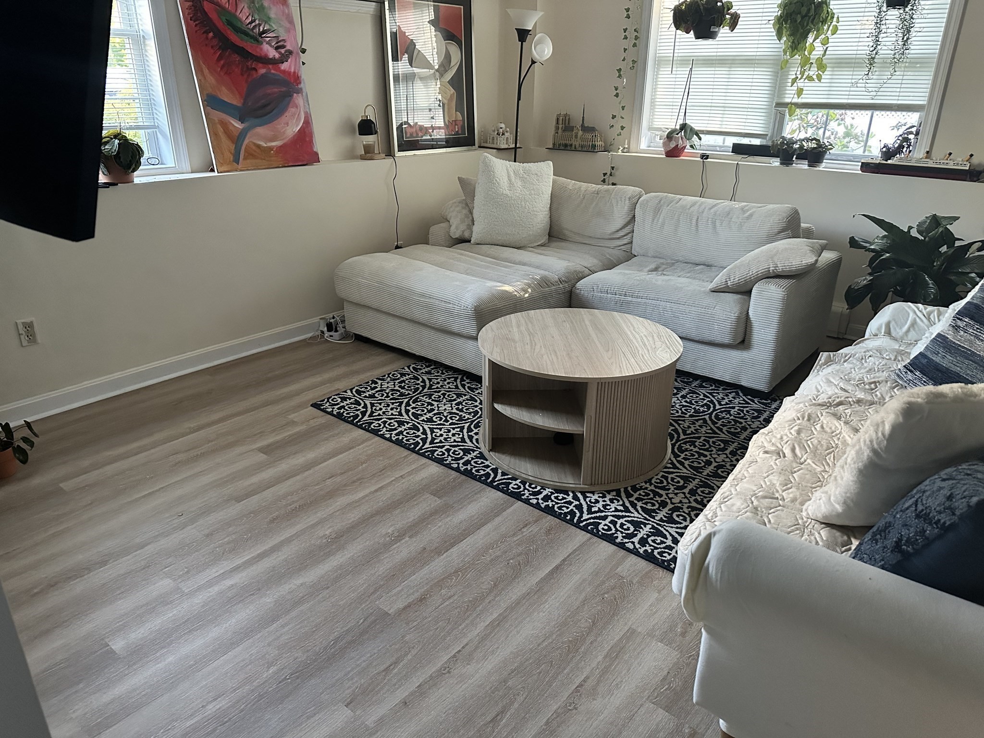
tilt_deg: -22.9
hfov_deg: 71.6
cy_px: 369
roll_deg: -0.7
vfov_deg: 56.8
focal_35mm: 24
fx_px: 682
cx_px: 492
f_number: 1.78
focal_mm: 6.86
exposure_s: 1/40
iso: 800
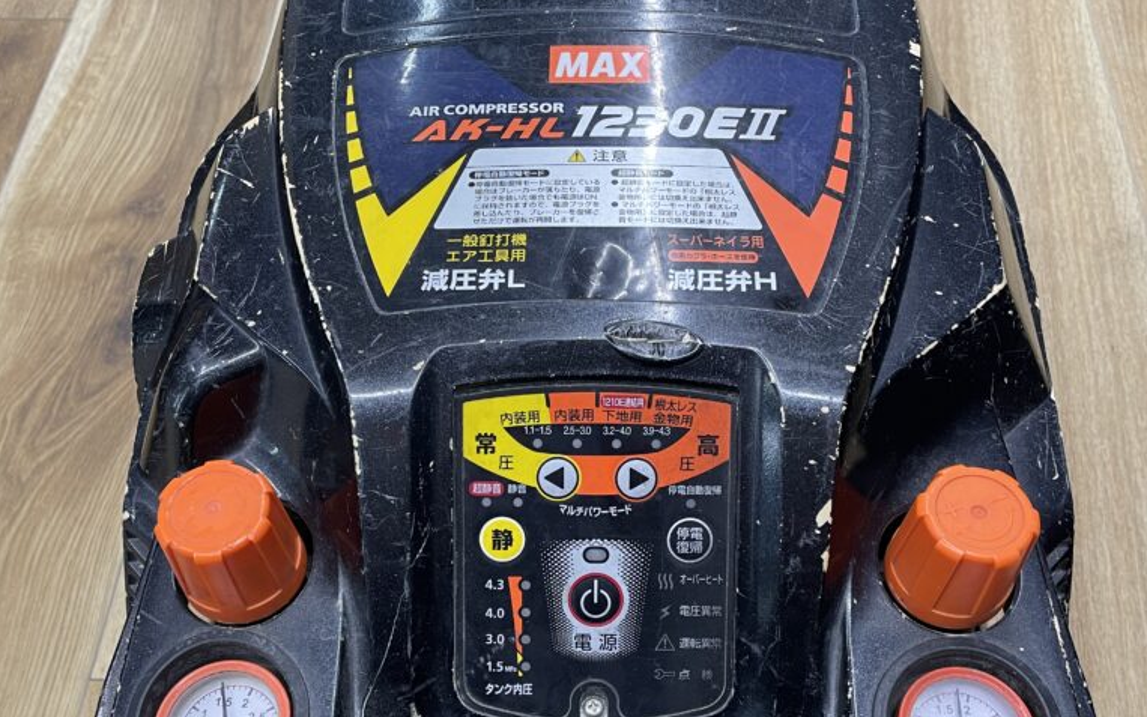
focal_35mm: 37
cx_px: 571
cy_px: 478
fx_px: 1157
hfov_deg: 52.7
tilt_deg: -57.9
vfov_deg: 34.1
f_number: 1.6
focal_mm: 4.2
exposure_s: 1/50
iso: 64
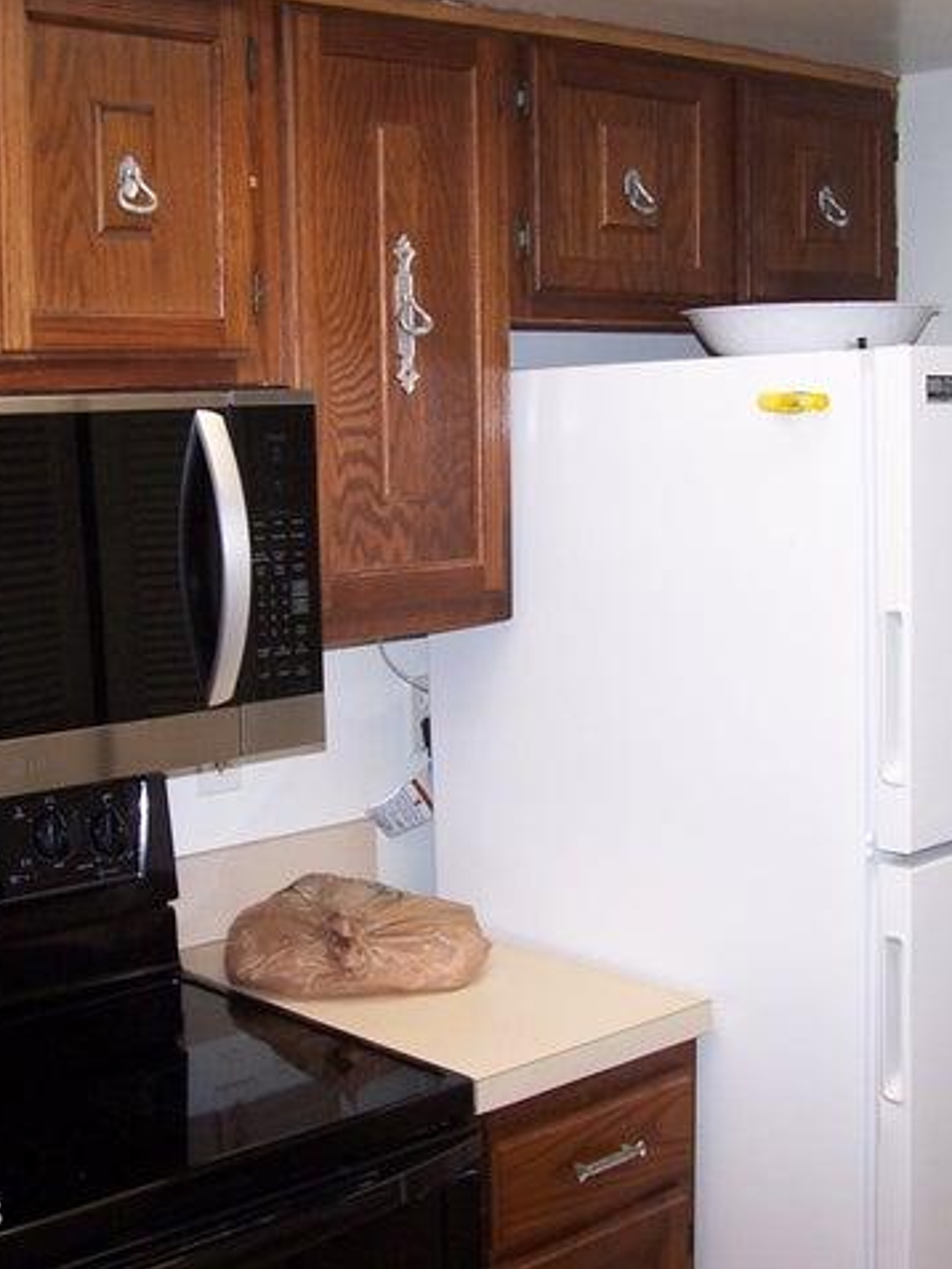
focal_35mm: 51
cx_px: 449
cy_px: 633
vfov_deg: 37.5
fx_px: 1869
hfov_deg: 28.6
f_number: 2.8
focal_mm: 6.3
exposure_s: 1/60
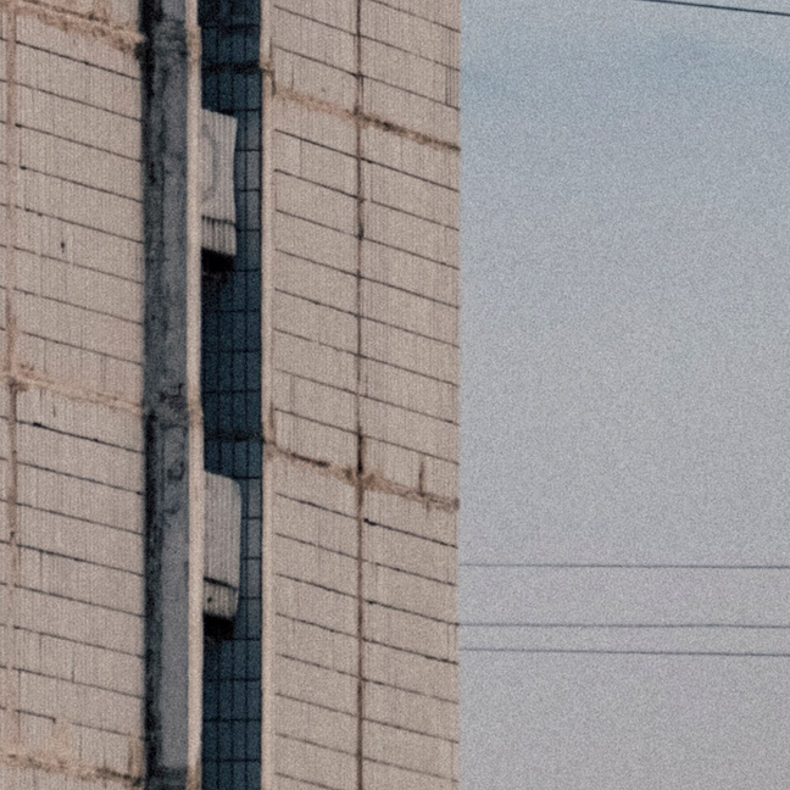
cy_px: -43
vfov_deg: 2.0
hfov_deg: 2.0
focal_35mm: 898
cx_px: -66
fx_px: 23186
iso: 800
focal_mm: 148.5
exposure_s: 1/1100
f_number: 4.5
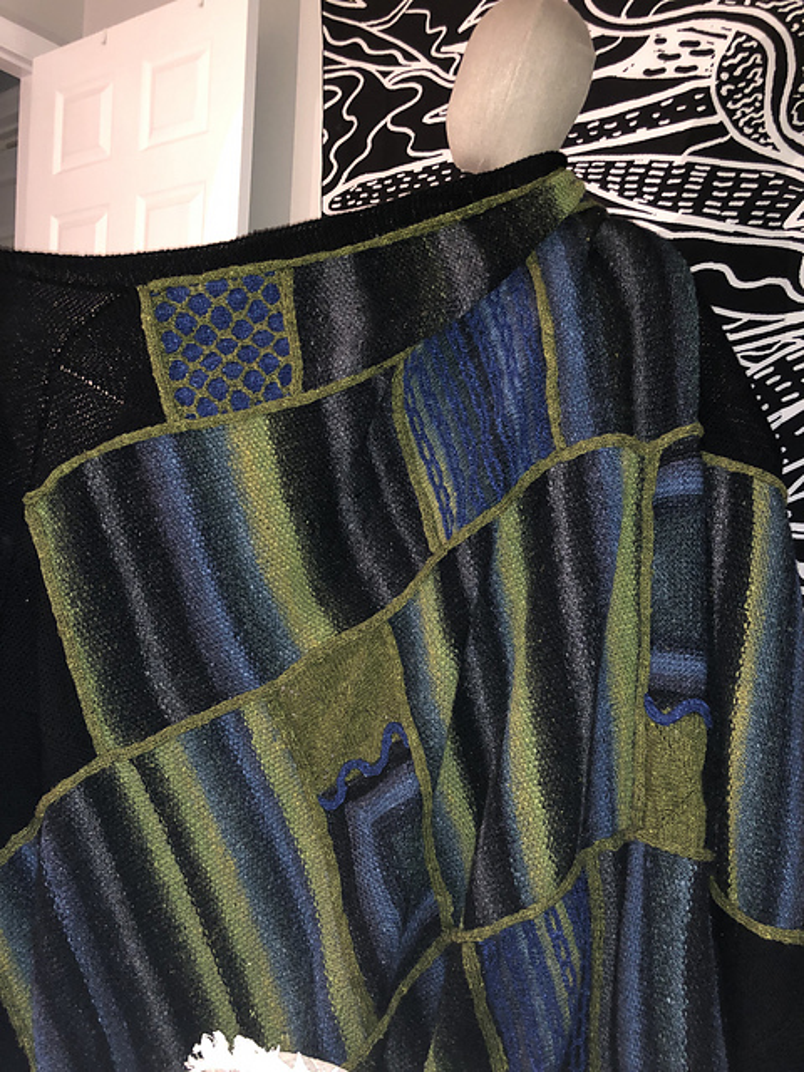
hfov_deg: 49.7
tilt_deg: +0.2
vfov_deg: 63.4
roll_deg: -2.7
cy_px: 536
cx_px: 402
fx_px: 867
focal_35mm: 28
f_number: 1.8
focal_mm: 4
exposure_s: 1/7
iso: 200
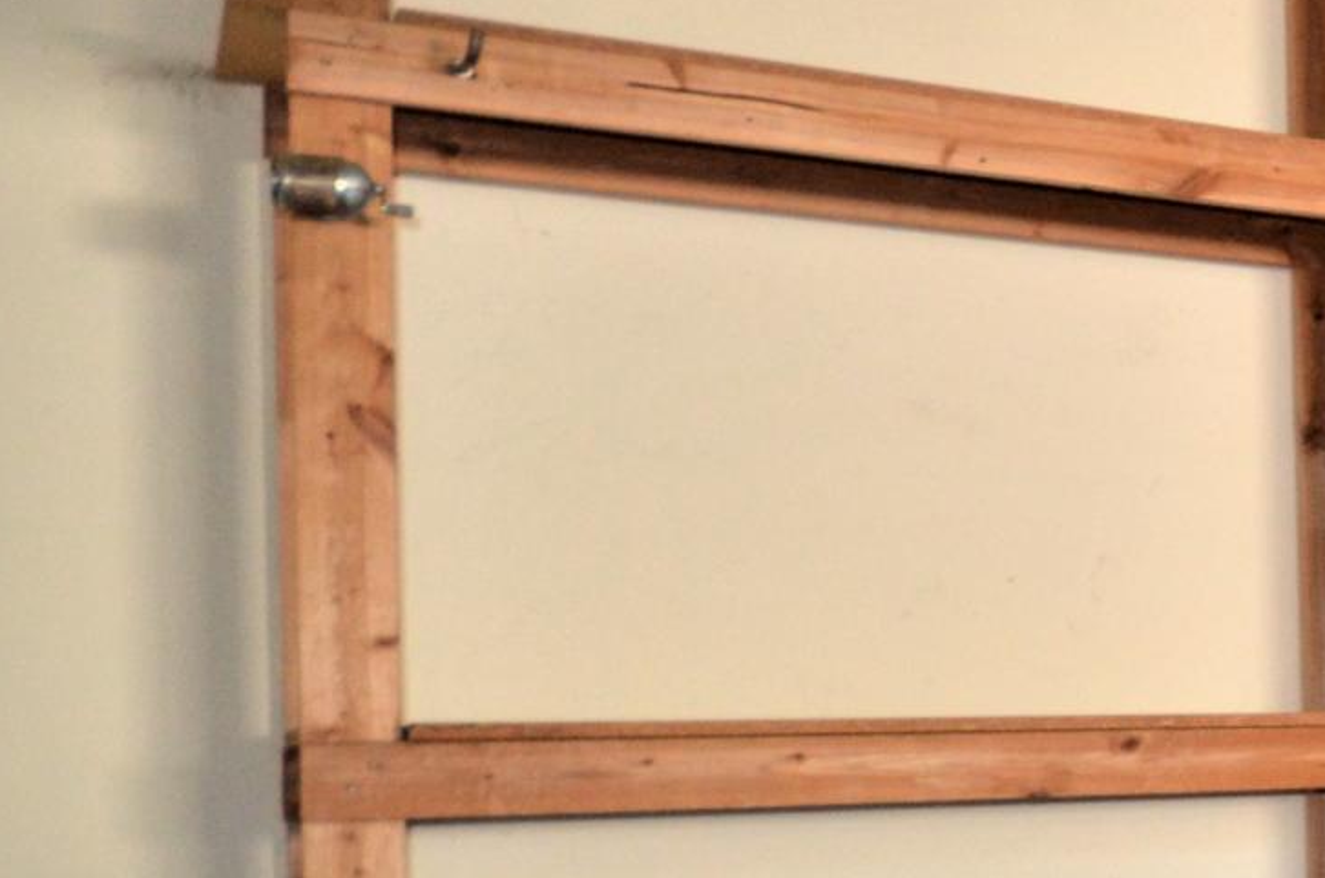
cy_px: 691
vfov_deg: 21.6
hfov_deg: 19.3
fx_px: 2277
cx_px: 2632
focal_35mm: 62
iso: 800
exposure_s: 1/60
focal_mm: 10
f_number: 4
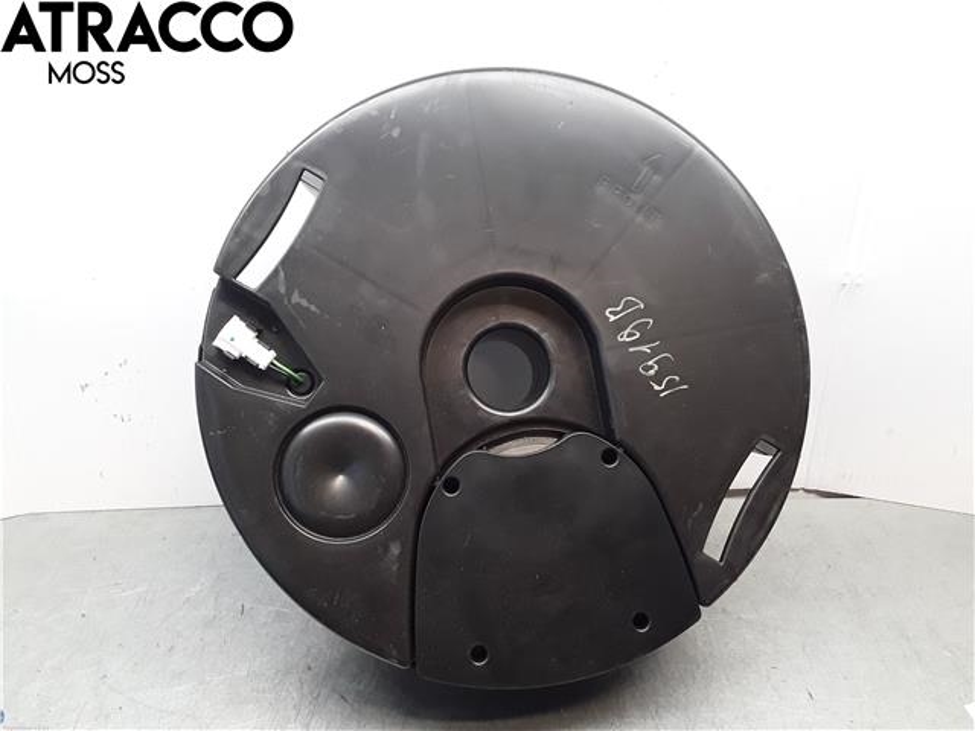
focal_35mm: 28
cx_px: 488
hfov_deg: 63.4
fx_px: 789
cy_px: 366
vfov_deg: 49.7
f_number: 1.9
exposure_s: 1/50
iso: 64
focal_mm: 2.91
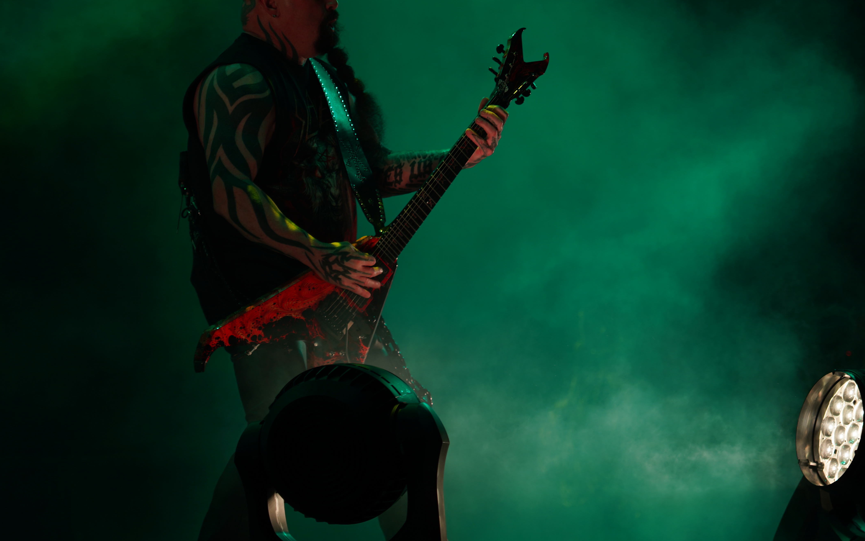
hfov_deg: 13.8
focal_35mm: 152
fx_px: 3583
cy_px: 184
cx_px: 400
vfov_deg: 8.6
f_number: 4
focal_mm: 105
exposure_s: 1/125
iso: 125
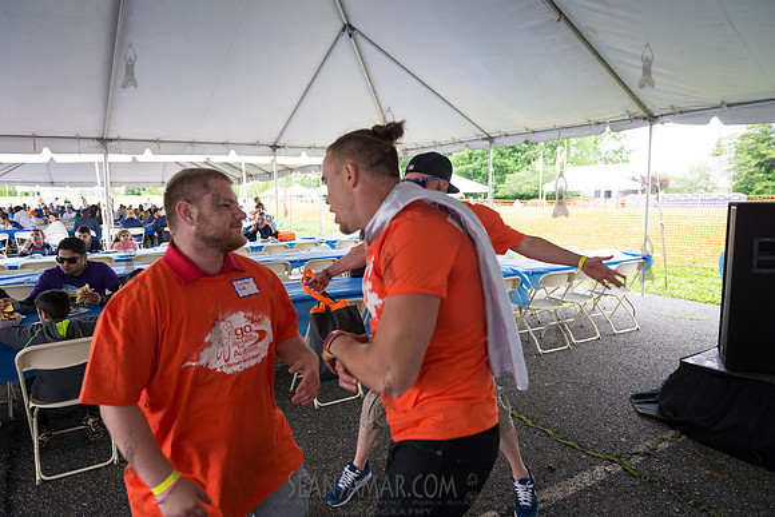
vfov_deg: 53.2
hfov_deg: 73.7
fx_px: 517
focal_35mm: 24
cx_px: 388
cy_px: 258
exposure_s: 1/250
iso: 200
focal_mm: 24
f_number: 4
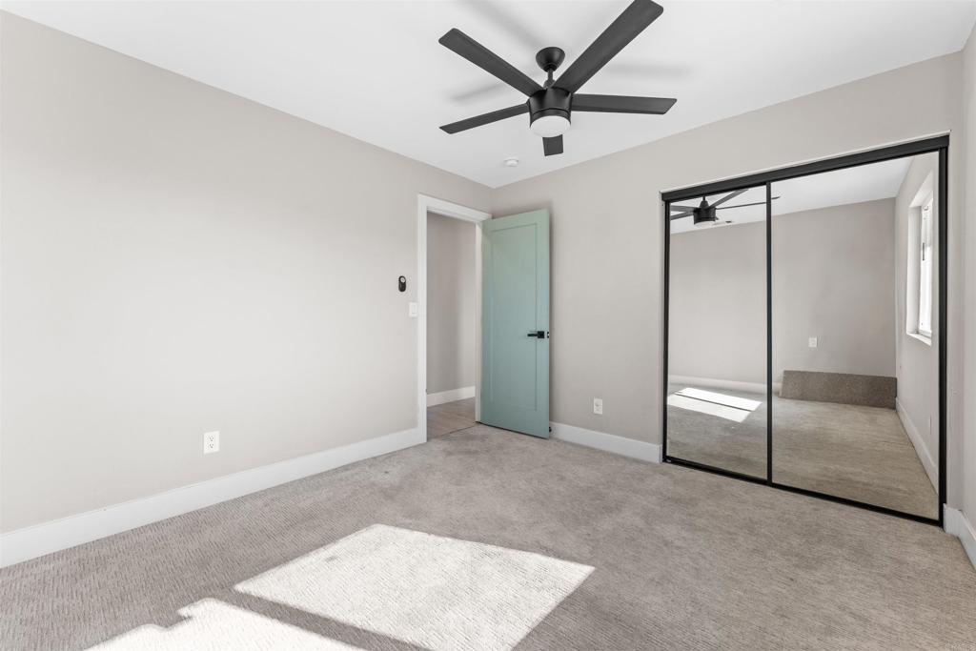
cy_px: 326
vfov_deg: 81.2
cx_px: 488
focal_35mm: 14
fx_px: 380
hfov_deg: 104.2
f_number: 8
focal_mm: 14
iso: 1000
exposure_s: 1/40
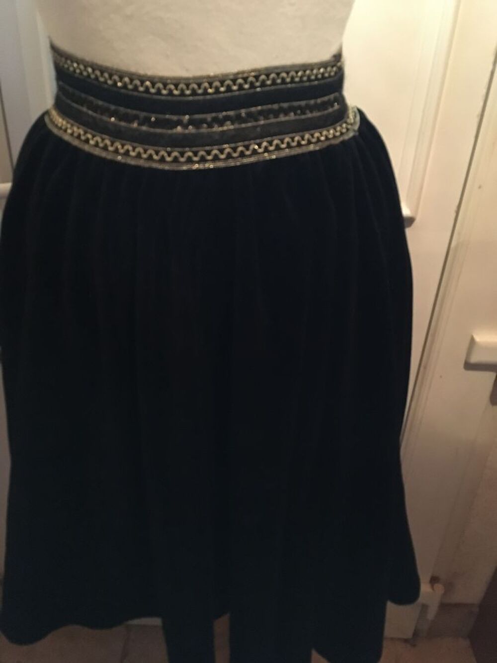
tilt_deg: -31.7
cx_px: 248
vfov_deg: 61.7
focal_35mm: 29
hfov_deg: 48.2
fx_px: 555
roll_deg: -1.2
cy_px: 332
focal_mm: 4.15
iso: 800
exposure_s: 1/17
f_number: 2.2
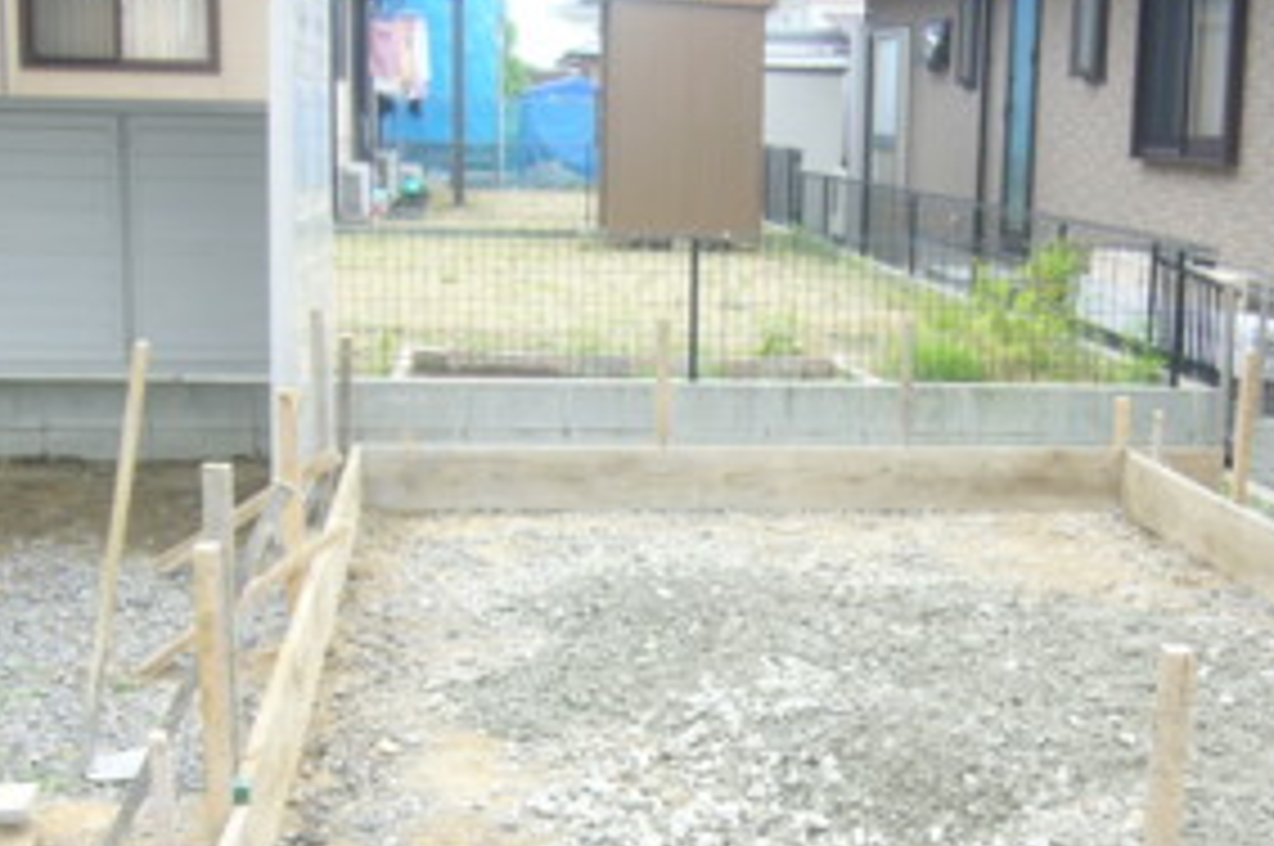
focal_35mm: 58
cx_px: 842
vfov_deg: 23.2
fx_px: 2050
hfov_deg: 34.2
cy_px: 549
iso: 80
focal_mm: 5.8
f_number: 2.8
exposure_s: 1/100
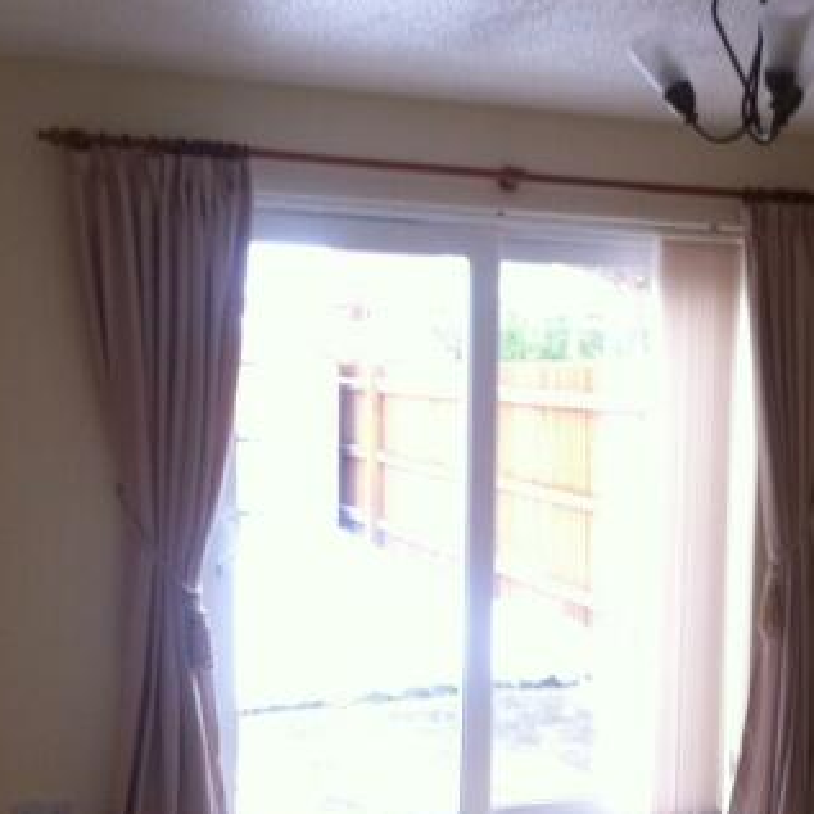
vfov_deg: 29.8
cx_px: 605
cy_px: 551
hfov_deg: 29.6
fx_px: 1516
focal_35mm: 57
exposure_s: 1/15
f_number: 2.8
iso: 80
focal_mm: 3.85
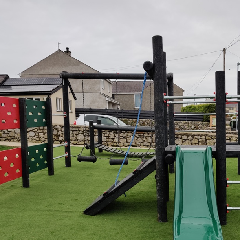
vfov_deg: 41.7
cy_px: 144
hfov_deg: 41.4
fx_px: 314
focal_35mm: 40
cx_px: 156
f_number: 1.65
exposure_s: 1/523
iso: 100
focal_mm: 4.75
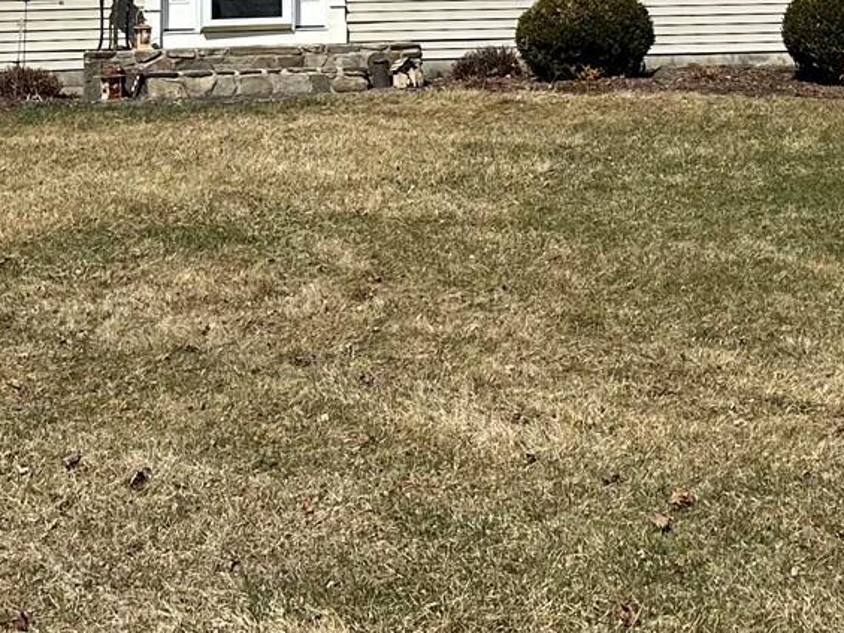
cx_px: 511
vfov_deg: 15.8
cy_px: -281
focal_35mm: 87
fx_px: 2122
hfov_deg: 22.5
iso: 80
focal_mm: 6.86
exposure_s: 1/7576
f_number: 1.78
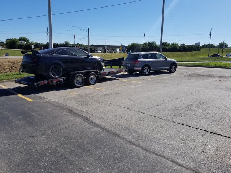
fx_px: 174
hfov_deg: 67.3
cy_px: 86
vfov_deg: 53.1
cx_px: 116
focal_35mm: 26
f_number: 1.7
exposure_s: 1/3336
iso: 50
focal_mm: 4.25
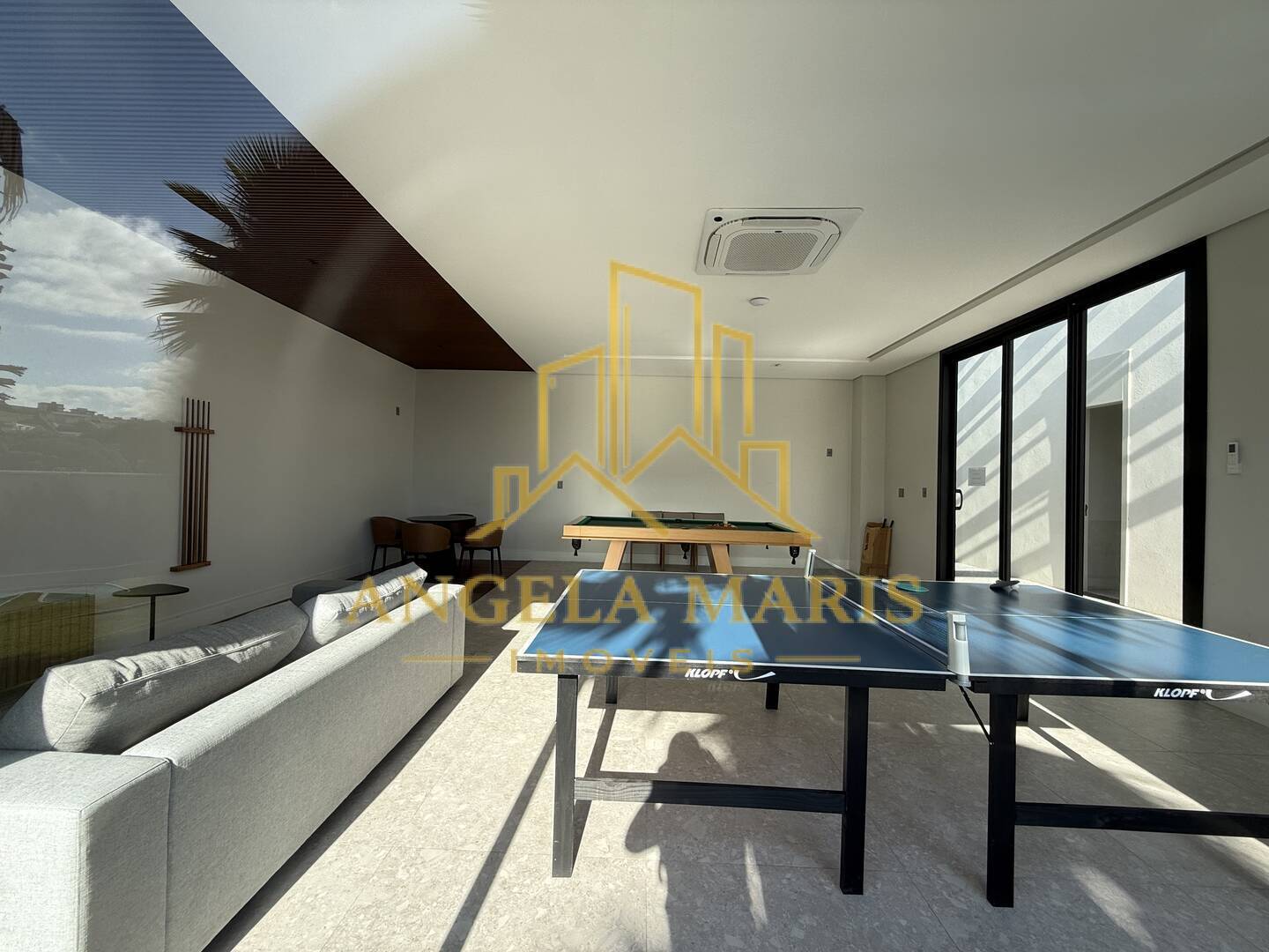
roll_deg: -1.2
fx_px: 513
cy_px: 476
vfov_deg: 85.7
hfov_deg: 102.1
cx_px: 634
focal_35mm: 14
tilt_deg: +1.1
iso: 50
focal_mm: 2.22
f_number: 2.2
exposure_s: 1/308
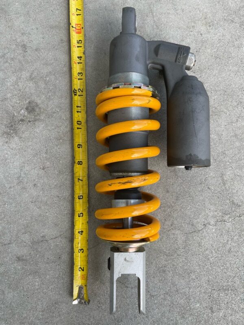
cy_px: 162
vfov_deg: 67.3
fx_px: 244
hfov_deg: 53.1
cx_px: 122
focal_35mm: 26
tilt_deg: -86.1
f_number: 1.6
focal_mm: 5.1
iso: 32
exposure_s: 1/512
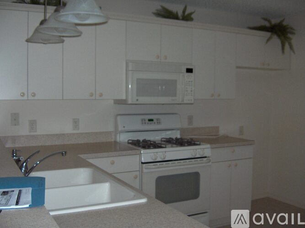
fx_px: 344
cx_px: 152
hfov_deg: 47.9
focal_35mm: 39
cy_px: 114
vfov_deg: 36.8
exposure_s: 1/60
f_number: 2.8
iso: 100
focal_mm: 8
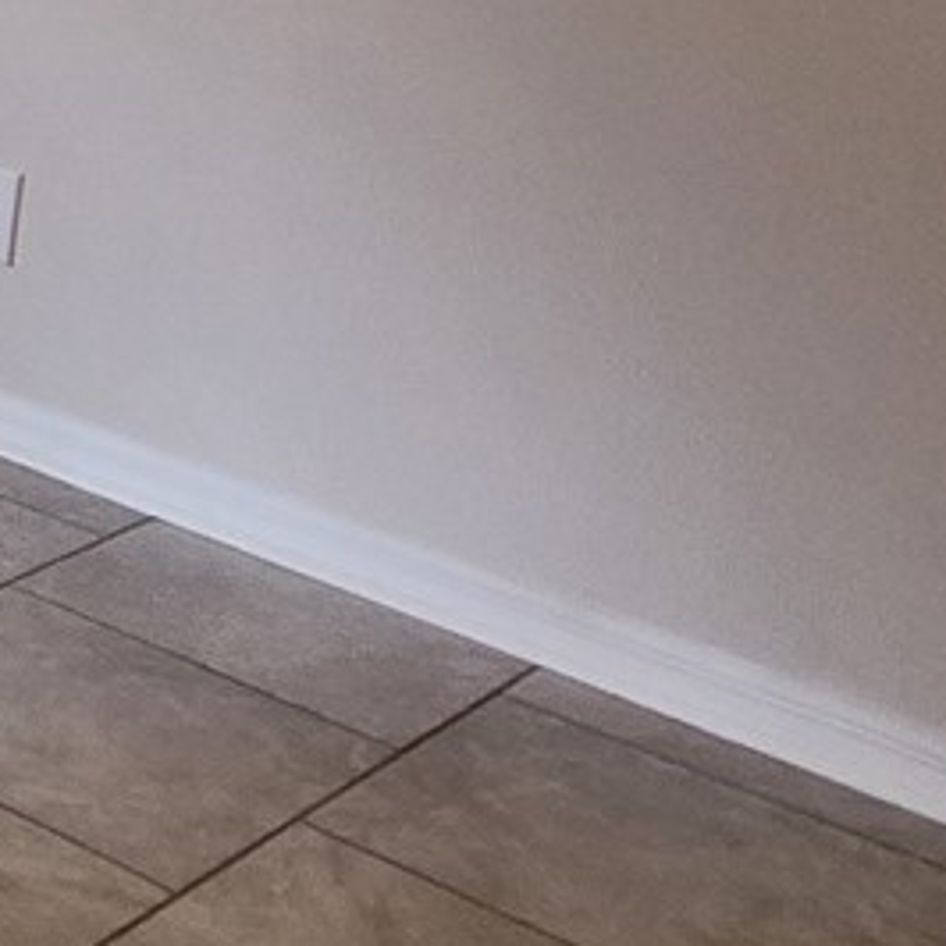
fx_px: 2133
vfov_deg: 23.5
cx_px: -1049
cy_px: -96
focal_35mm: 69
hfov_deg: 16.9
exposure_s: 1/60
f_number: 2.2
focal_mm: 1.7
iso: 125
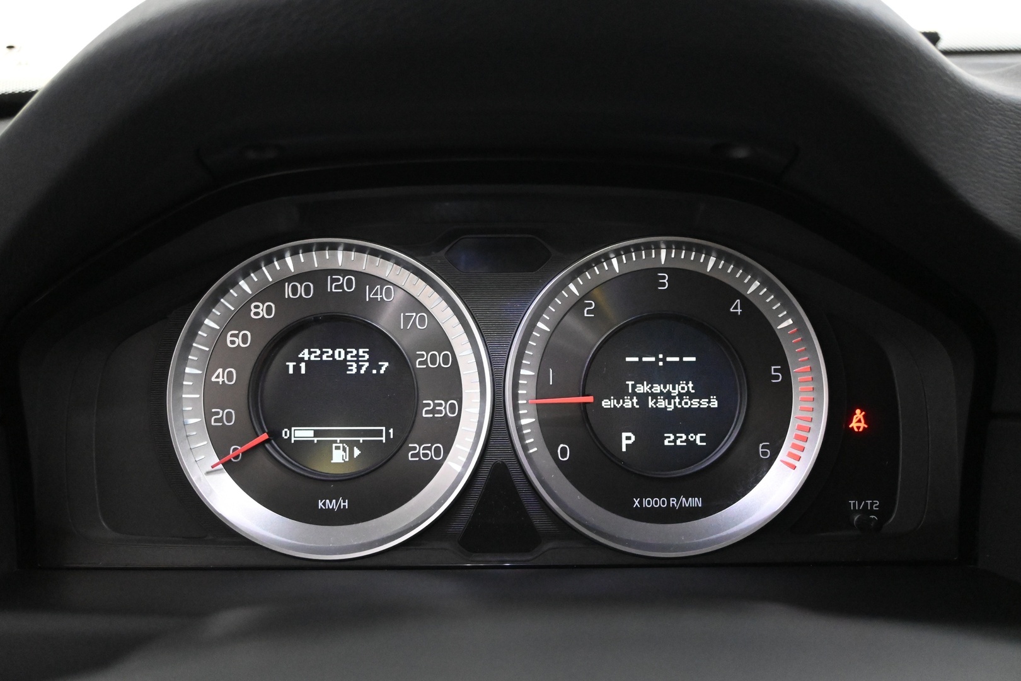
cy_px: 340
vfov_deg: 34.2
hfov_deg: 49.6
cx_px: 510
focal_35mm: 39
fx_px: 1106
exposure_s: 1/40
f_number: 4.5
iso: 7200
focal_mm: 26
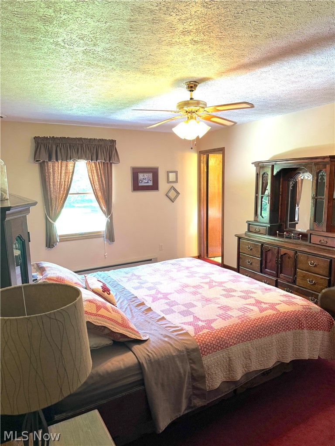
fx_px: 310
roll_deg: +1.5
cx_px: 168
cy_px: 223
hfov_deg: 56.8
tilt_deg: -7.6
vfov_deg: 71.6
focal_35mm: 24
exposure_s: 1/60
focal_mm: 6.76
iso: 250
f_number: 1.78
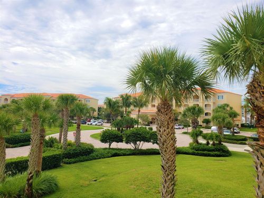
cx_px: 132
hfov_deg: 67.3
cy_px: 99
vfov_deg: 53.1
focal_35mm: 26
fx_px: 198
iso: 50
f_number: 2.4
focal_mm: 4.3
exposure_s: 1/2060
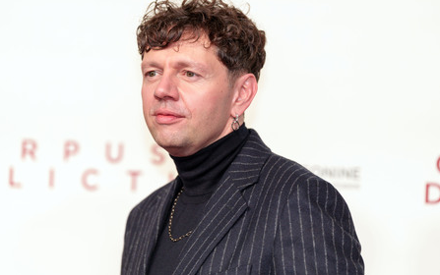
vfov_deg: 8.5
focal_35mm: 155
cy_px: 130
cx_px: 220
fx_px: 1860
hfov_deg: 13.5
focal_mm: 151
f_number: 3.2
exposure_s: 1/200
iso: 320
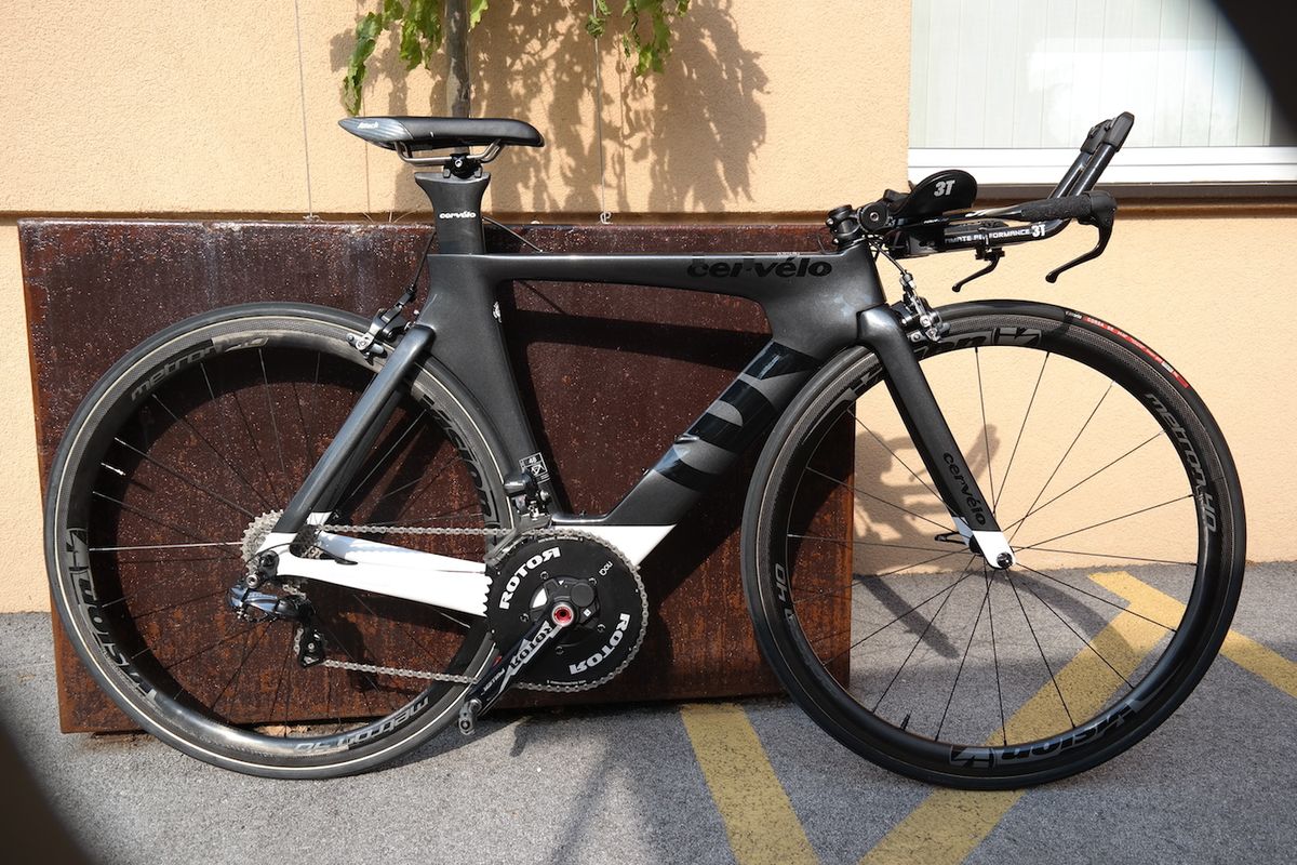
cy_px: 432
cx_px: 648
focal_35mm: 29
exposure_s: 1/200
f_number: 5.6
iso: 100
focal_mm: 19
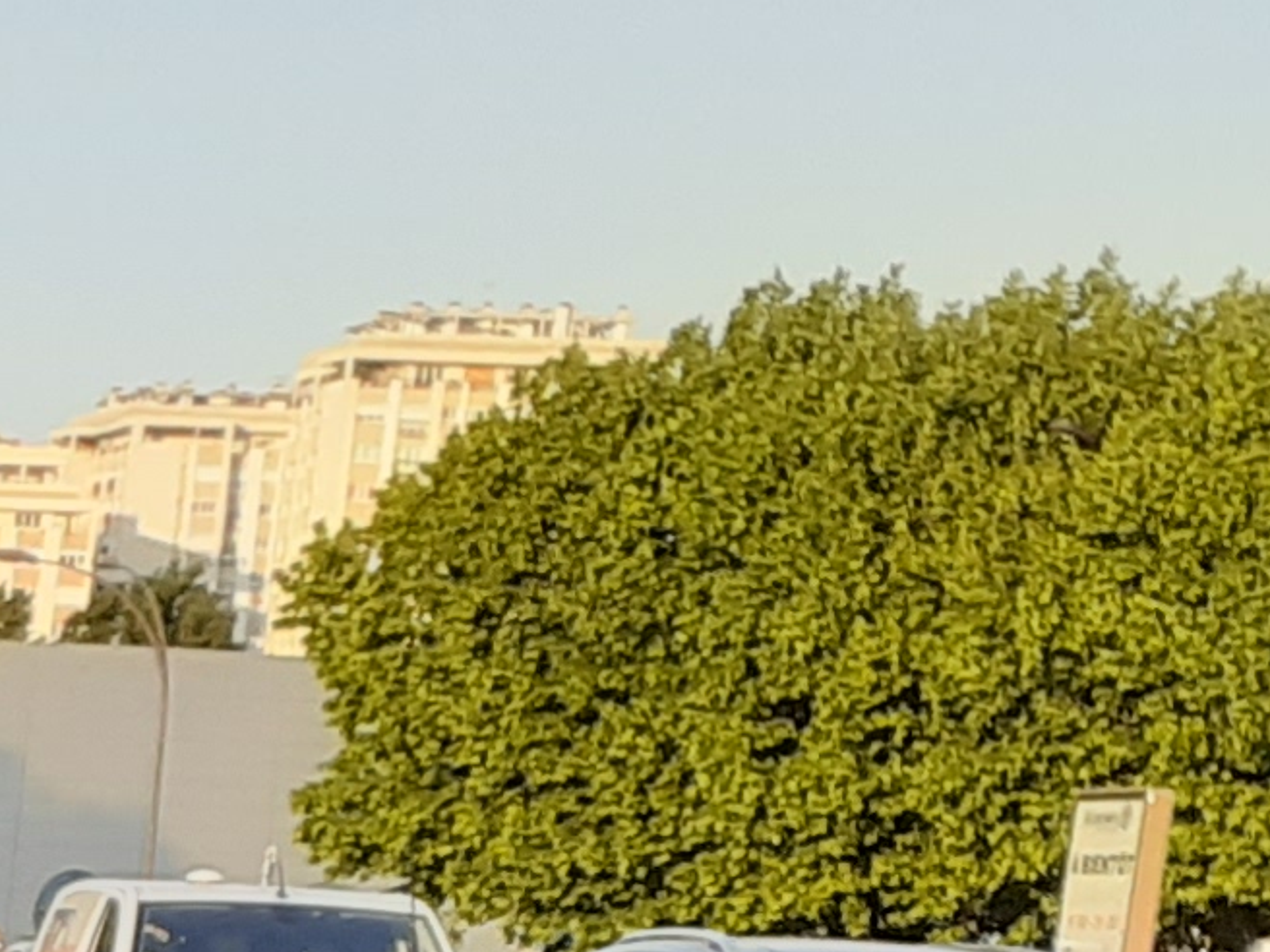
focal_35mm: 170
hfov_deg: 10.1
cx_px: -1814
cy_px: 2562
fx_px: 6237
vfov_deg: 7.9
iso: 40
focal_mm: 3.6
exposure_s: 1/357
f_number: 1.9
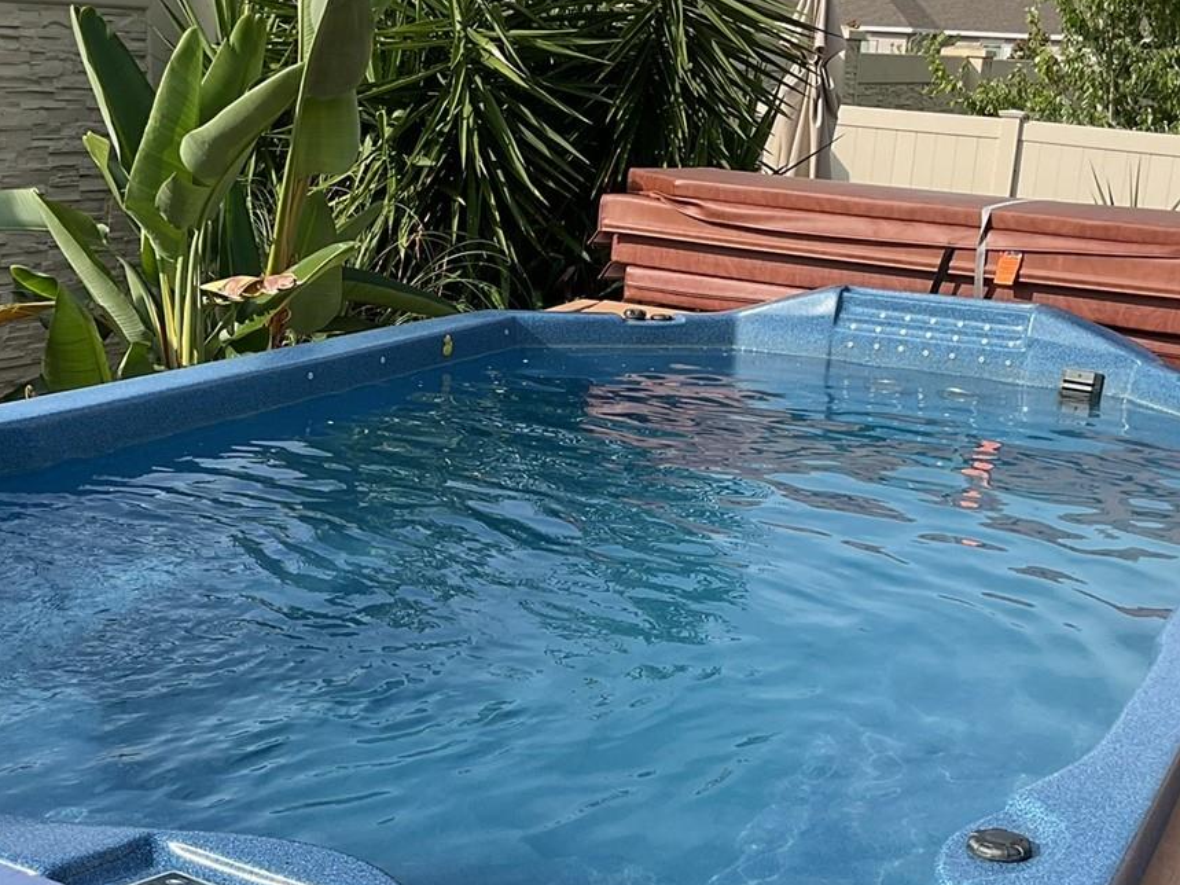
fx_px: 1841
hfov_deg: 35.5
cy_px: 557
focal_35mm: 54
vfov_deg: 26.9
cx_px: 566
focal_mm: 3
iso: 16
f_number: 1.8
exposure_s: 1/1377
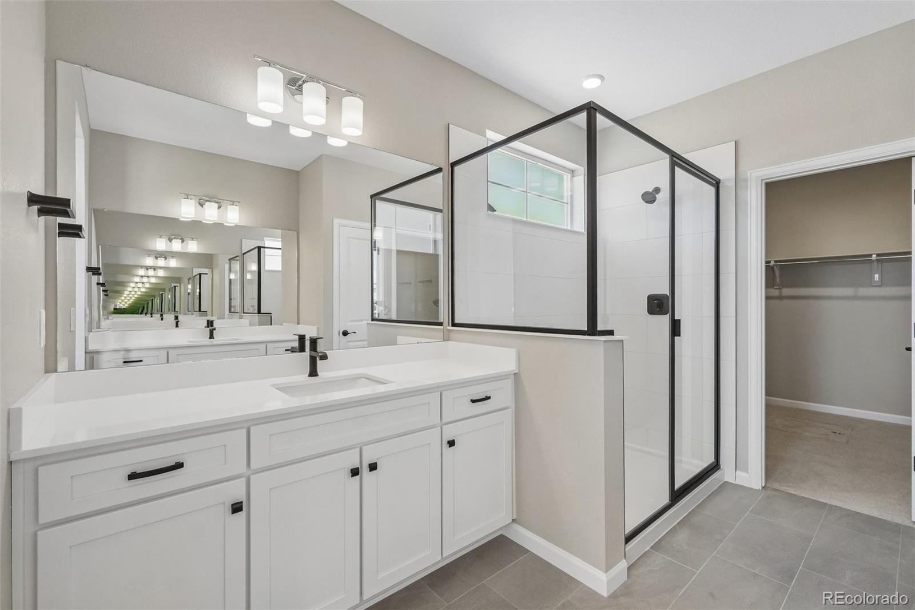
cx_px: 458
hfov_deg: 100.4
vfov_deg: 77.3
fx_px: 381
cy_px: 305
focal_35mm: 15
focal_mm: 10
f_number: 8
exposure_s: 1/25
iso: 800
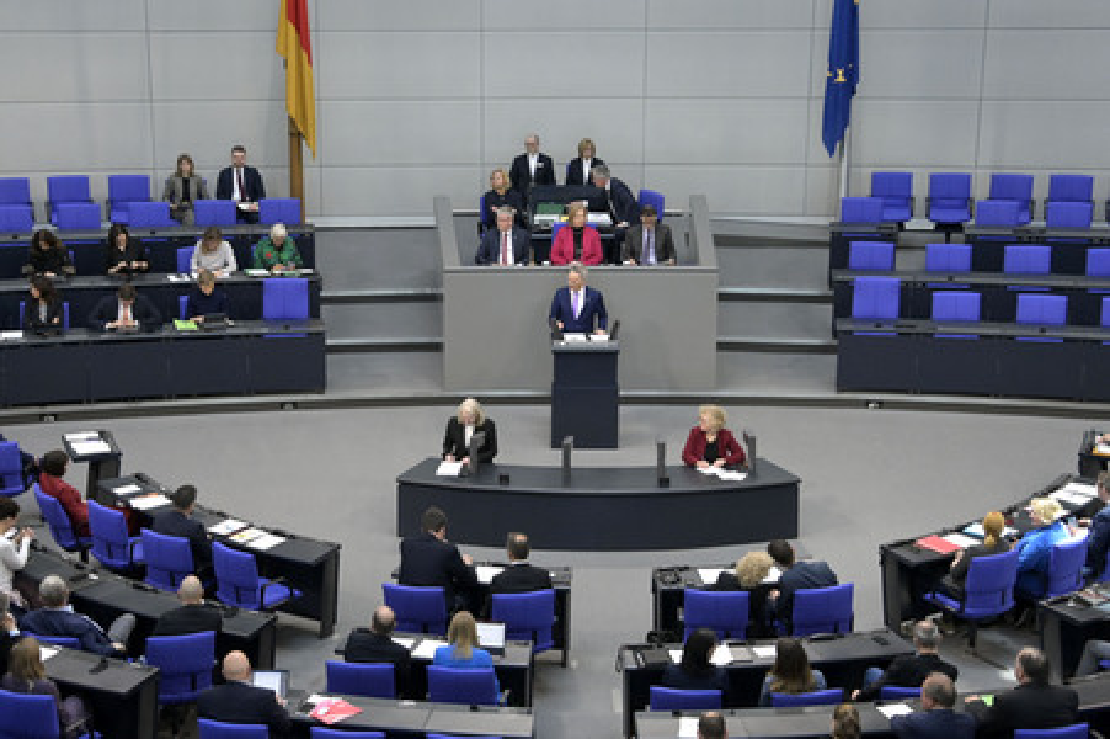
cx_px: 555
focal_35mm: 70
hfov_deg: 28.9
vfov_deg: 19.4
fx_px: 2157
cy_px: 370
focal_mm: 70
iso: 10000
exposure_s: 1/500
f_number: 5.6
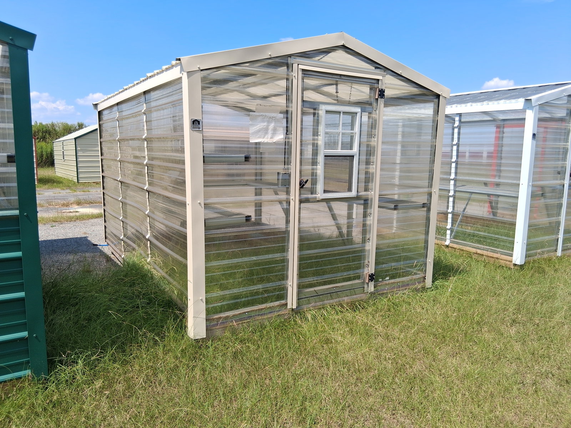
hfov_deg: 67.3
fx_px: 429
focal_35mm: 26
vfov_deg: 53.1
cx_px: 286
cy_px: 214
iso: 25
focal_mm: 3.98
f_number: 1.8
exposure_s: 1/505
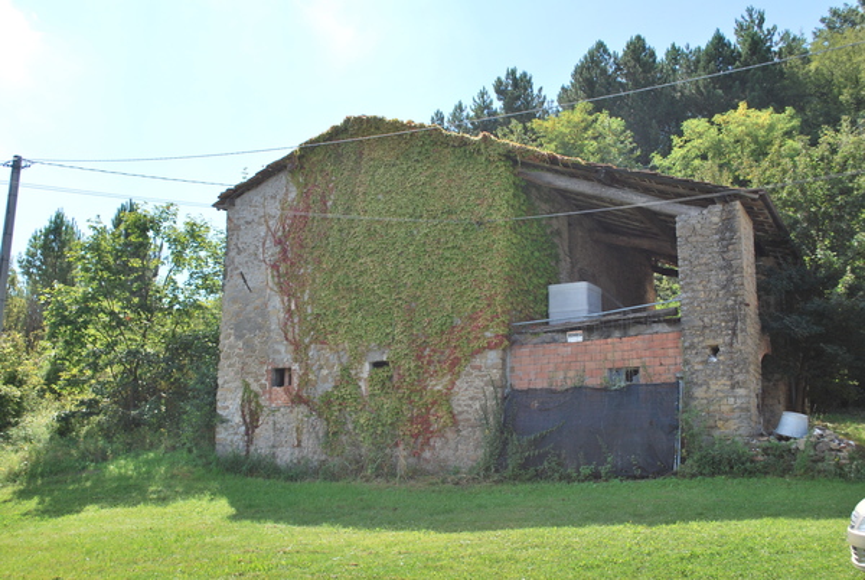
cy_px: 290
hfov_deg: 49.5
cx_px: 432
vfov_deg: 34.3
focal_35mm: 39
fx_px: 938
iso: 100
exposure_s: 1/200
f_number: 7.1
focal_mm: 26
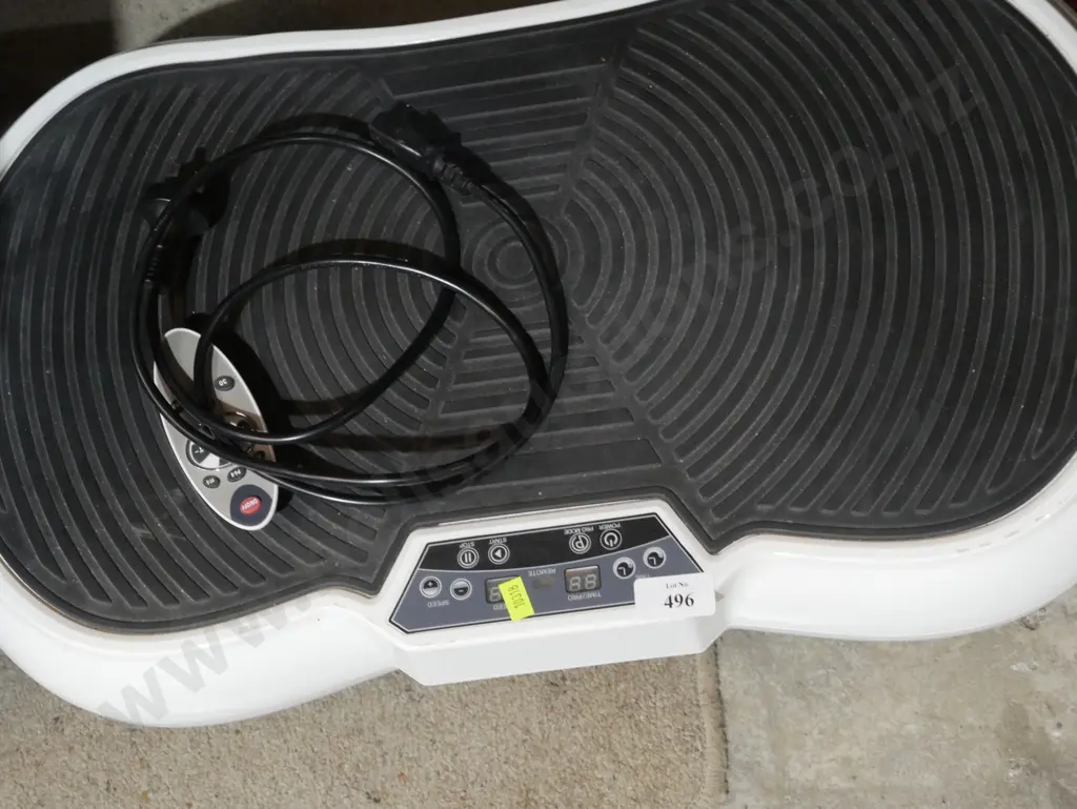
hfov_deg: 27.8
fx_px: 2179
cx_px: 538
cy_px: 404
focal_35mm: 70
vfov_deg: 21.0
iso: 2500
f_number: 5.5
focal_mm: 35
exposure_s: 1/80
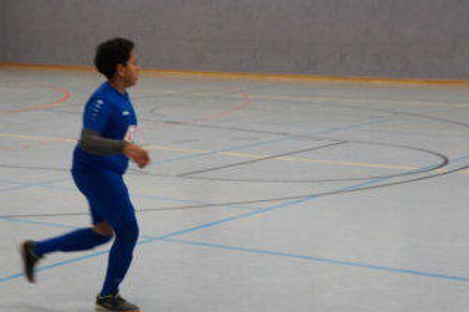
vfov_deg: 13.7
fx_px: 1297
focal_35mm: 100
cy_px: 193
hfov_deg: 20.5
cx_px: 179
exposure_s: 1/100
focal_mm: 53
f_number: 7.1
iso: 2000
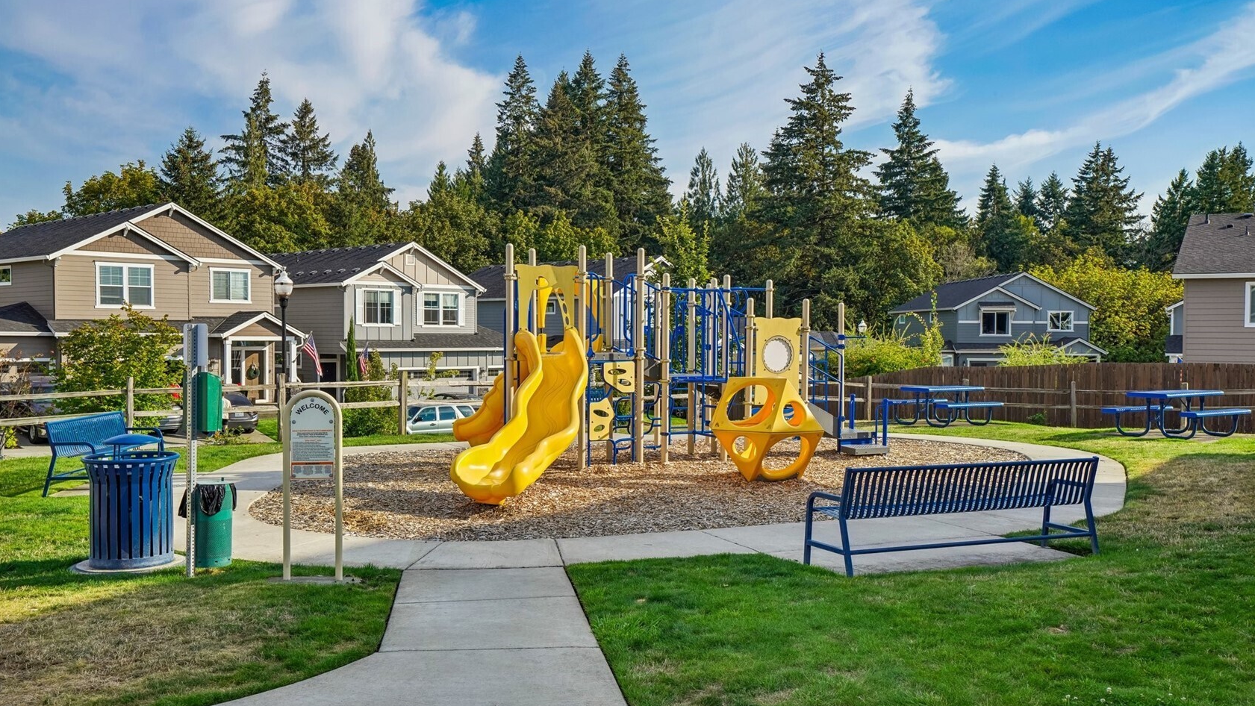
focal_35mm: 37
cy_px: 347
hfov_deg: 54.0
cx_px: 630
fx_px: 1231
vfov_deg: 32.0
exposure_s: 1/800
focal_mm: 35
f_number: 8
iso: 400
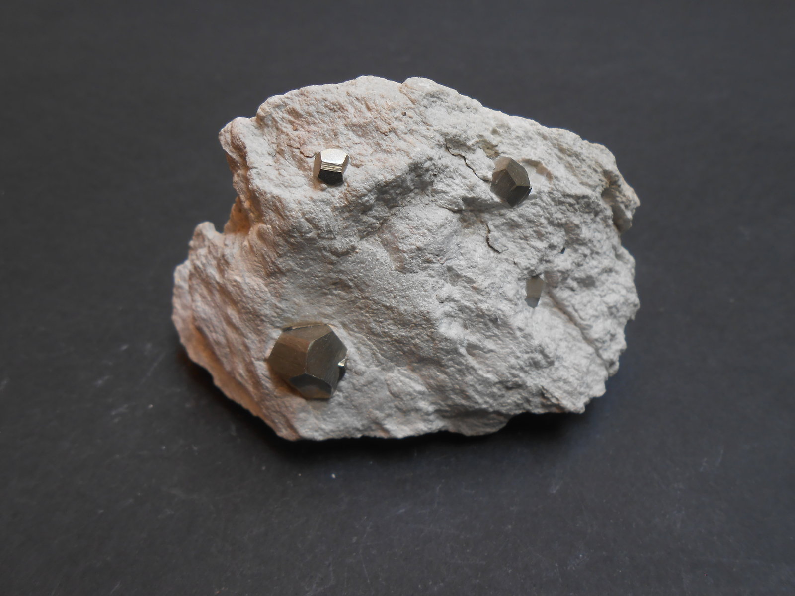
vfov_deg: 53.1
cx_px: 398
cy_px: 298
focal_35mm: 26
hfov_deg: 67.3
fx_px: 597
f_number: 3.5
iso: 80
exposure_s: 1/50
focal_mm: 4.6
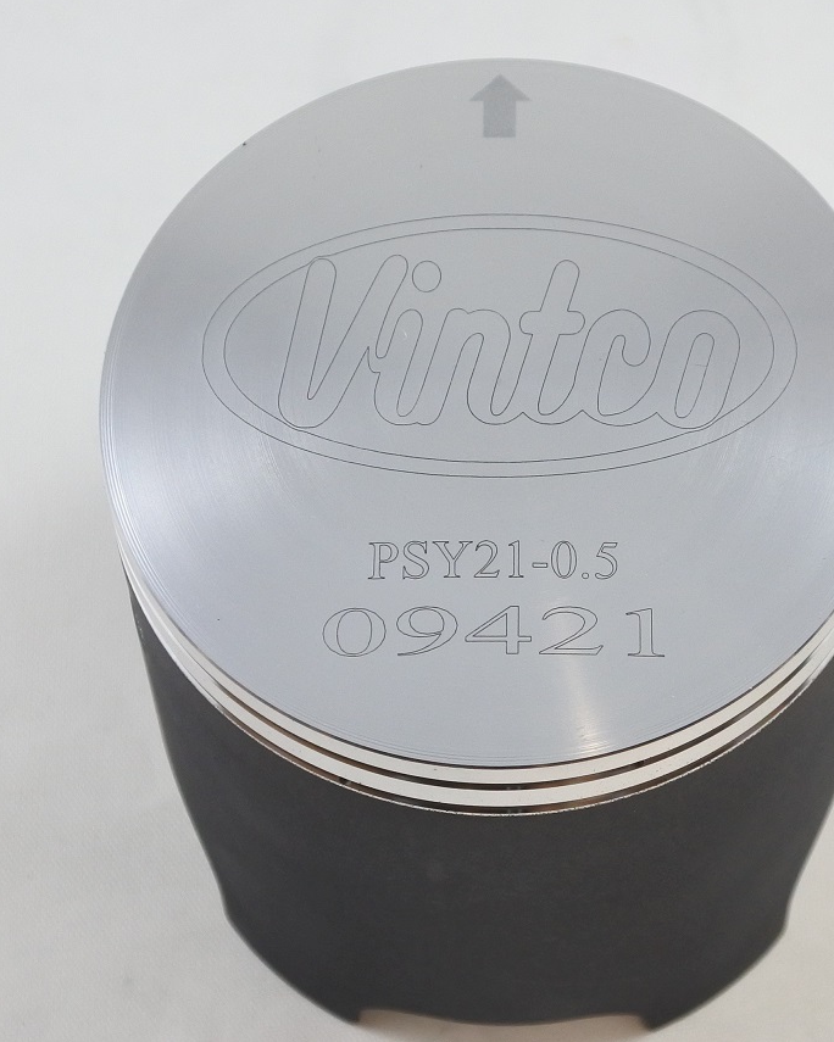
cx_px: 497
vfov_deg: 23.0
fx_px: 2561
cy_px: 514
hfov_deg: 18.5
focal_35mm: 83
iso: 500
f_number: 4.5
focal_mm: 18.4
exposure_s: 1/125
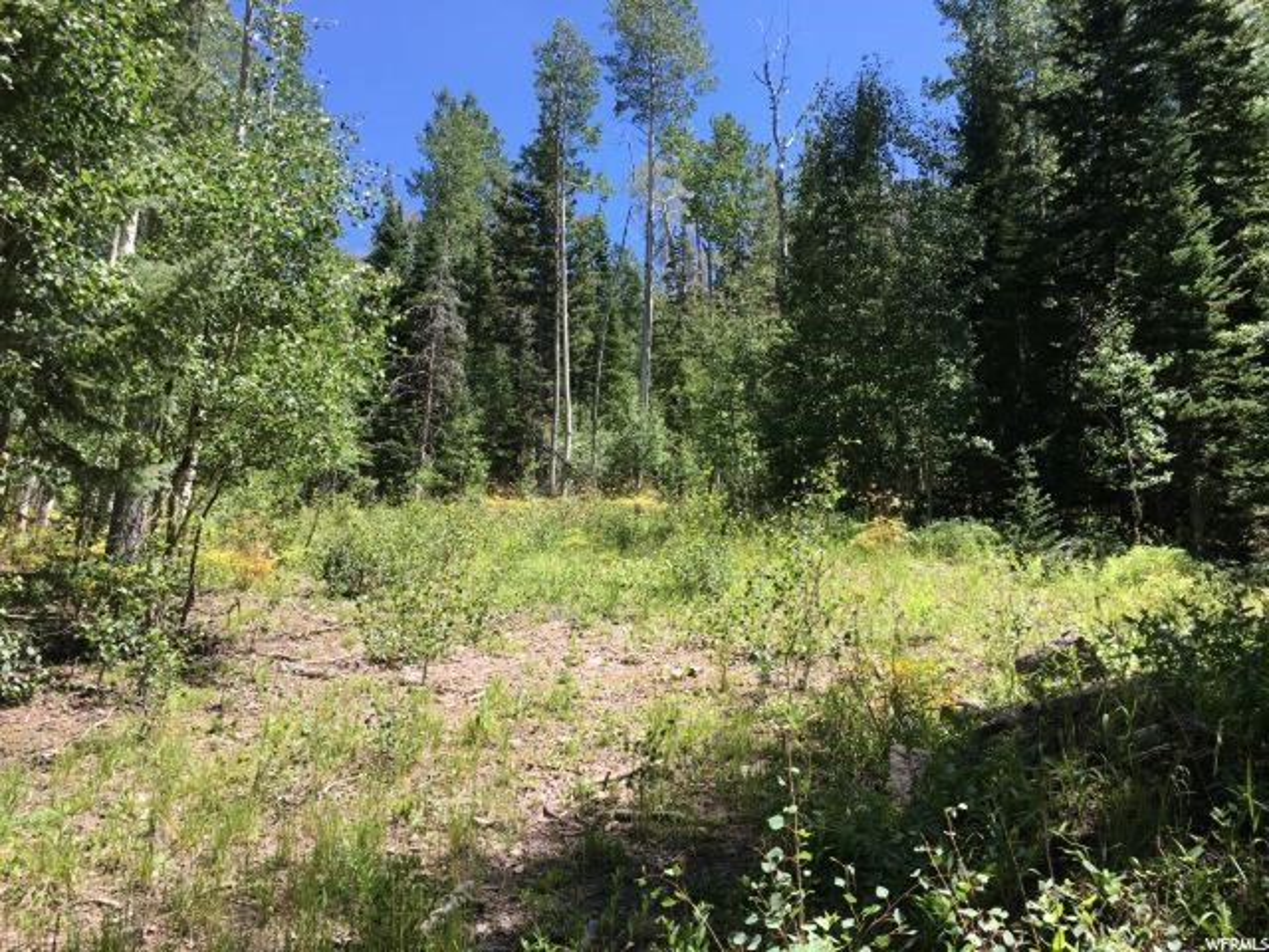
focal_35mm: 29
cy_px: 476
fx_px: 1063
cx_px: 634
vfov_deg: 48.2
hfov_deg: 61.7
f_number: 2.2
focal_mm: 4.15
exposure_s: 1/557
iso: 25
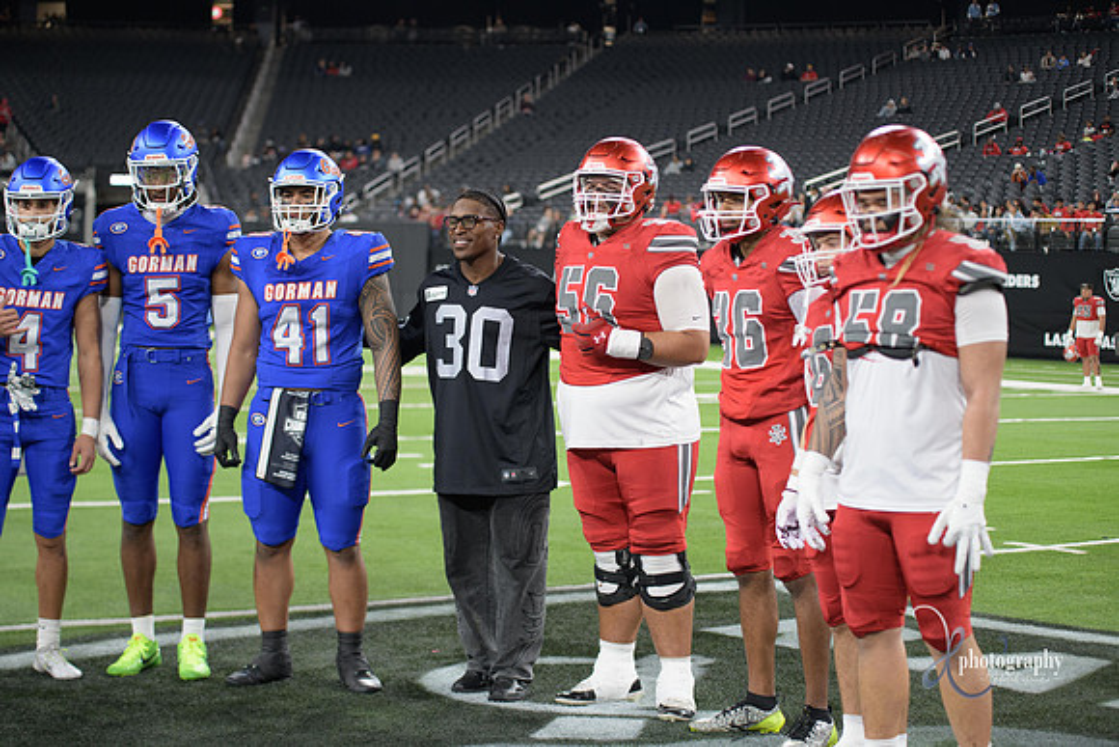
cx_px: 560
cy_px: 374
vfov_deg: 19.5
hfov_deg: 28.8
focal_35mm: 70
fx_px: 2176
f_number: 2.8
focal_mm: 70
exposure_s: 1/400
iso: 1000
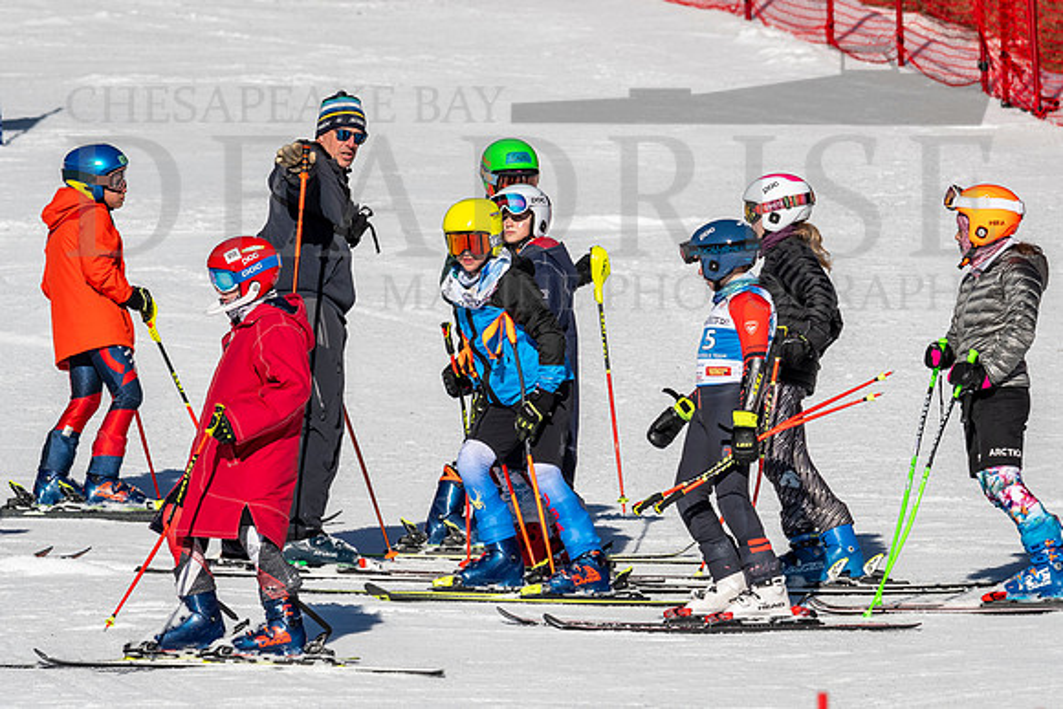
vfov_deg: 1.7
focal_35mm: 788
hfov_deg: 2.6
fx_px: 23266
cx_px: 532
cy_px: 374
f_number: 8
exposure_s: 1/2000
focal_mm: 400
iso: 320
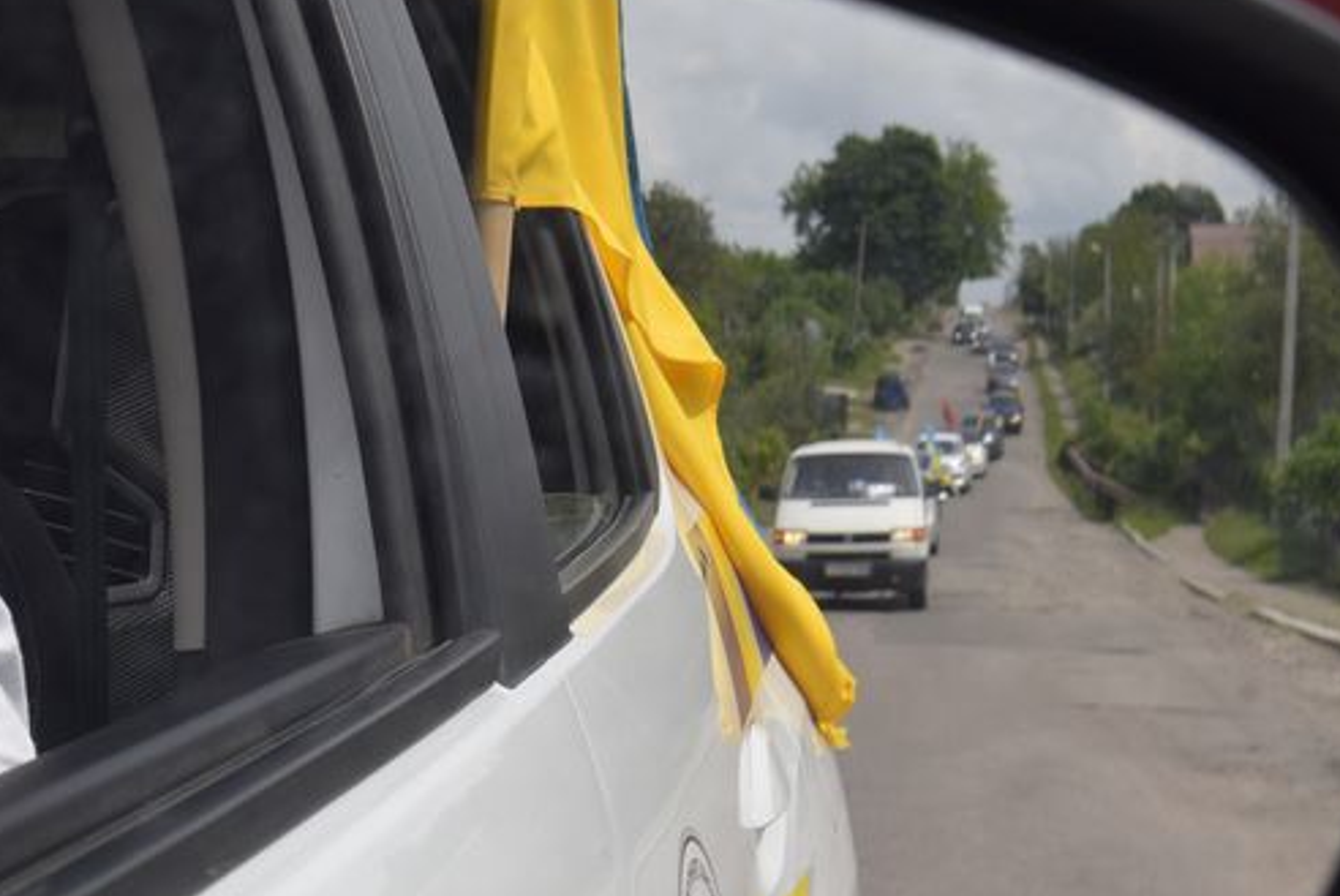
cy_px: 557
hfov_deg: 16.3
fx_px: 4685
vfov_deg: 10.9
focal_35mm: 126
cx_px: 523
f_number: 11
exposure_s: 1/200
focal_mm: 55
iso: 100
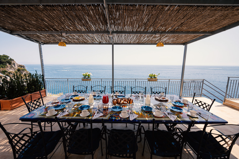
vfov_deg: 81.1
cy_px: 80
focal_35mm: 14
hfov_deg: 104.3
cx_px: 120
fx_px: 93
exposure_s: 1/100
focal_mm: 14
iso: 160
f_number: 11
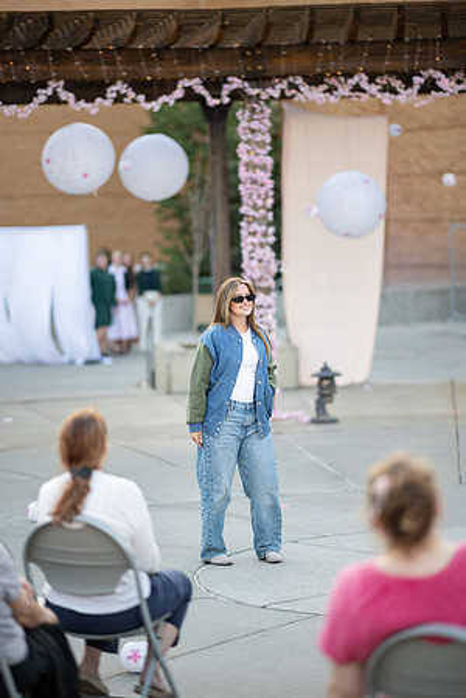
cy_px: 349
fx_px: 2039
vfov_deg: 19.5
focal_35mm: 105
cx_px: 233
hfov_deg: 13.0
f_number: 1.4
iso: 400
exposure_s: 1/1000
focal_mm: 105
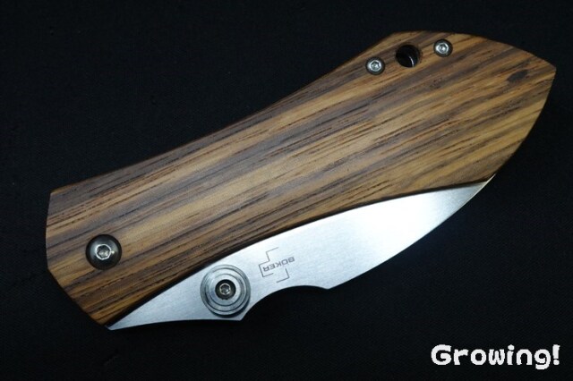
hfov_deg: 35.1
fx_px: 907
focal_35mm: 57
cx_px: 286
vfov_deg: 23.8
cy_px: 190
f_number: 11
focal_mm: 21.12
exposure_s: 1/60
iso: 1250
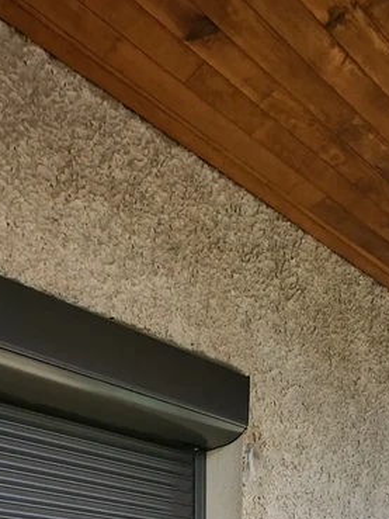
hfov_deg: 36.2
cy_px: 703
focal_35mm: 37
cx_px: 37
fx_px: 554
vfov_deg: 33.4
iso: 32
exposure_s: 1/1053
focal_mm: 1.74
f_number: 2.2
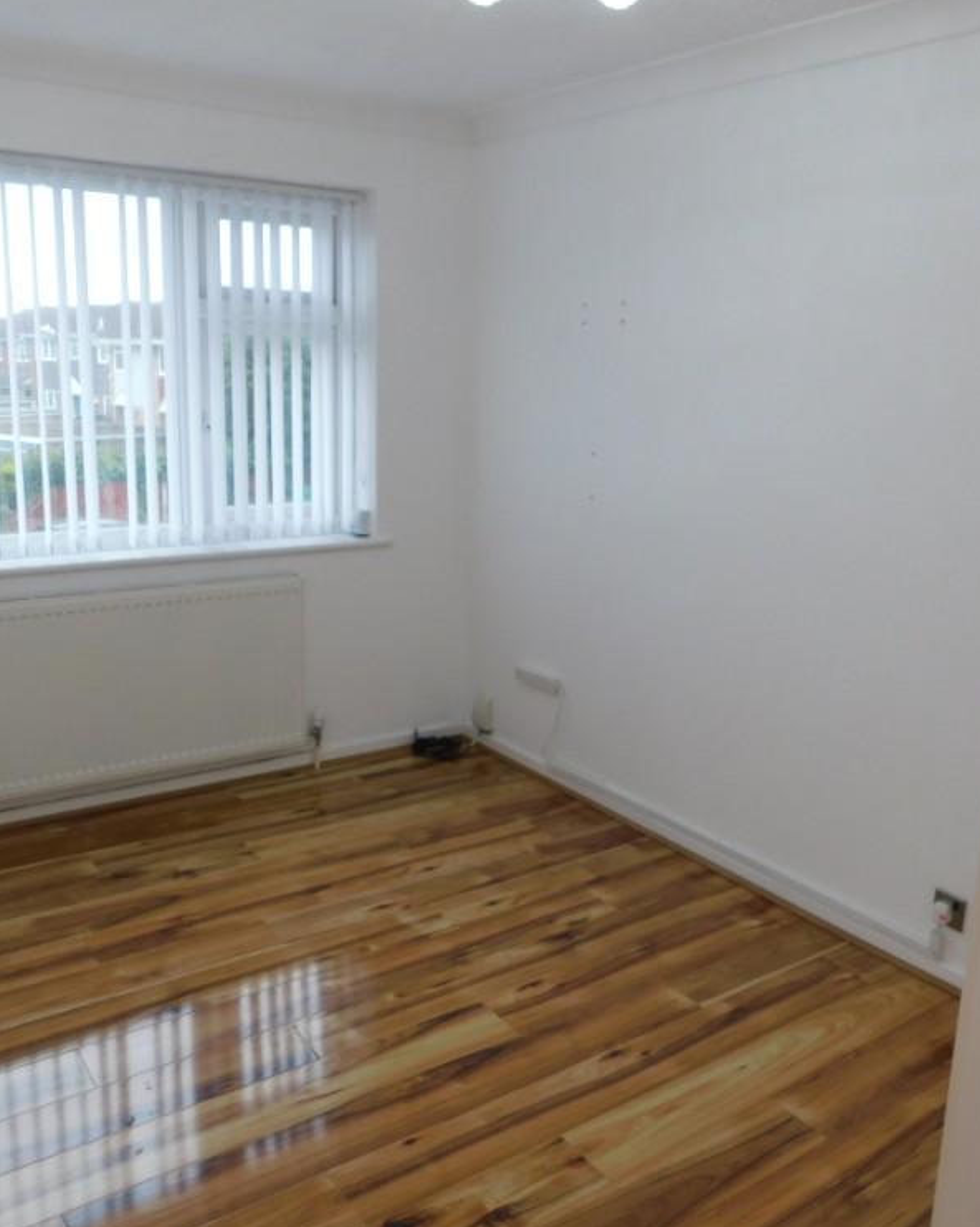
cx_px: 552
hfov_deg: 47.0
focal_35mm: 31
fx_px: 1125
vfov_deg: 57.2
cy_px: 600
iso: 125
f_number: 3
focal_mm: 4
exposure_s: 1/40
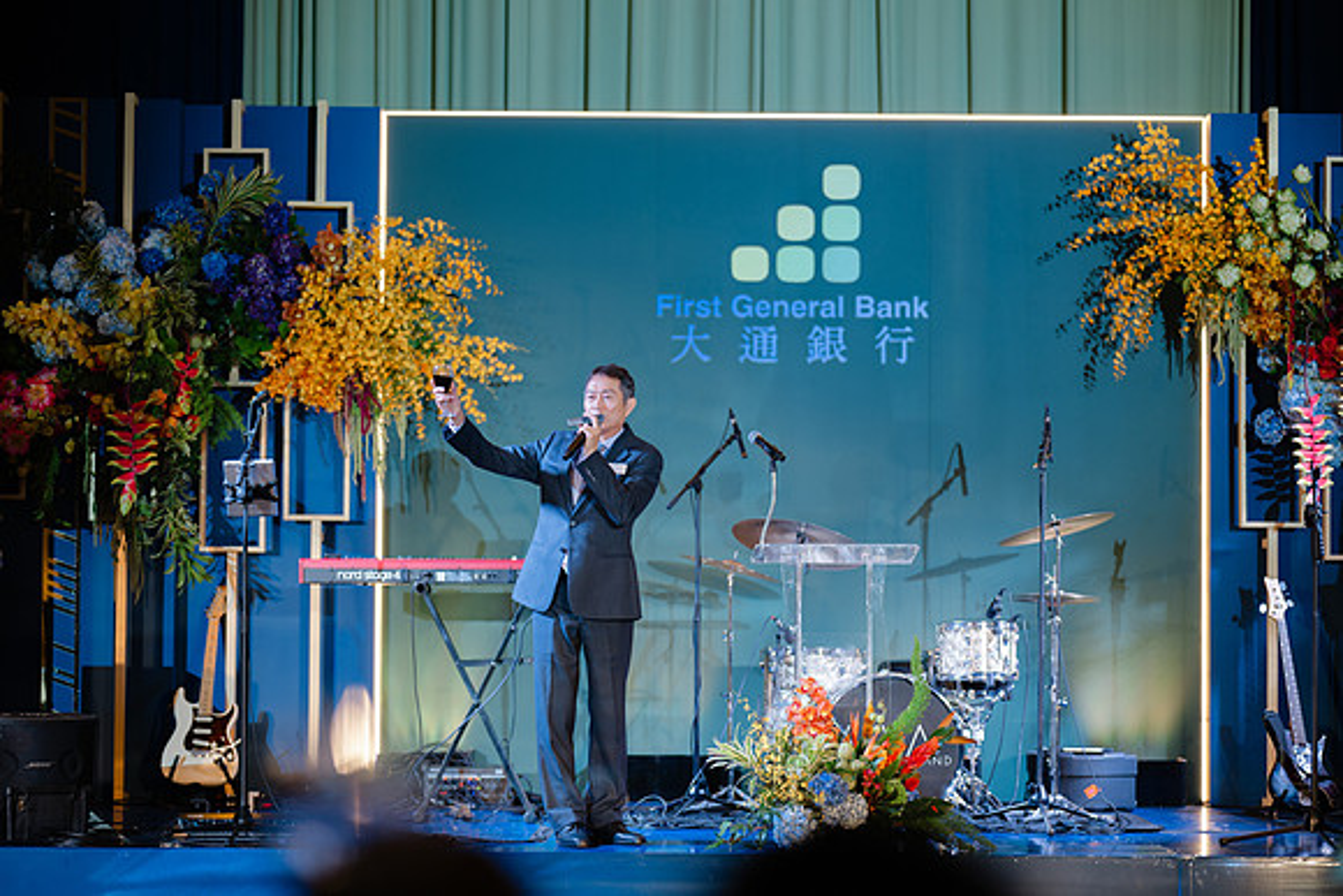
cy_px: 448
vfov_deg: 16.1
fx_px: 3172
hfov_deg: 23.9
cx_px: 672
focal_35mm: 85
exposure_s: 1/125
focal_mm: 85
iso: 100
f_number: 1.2
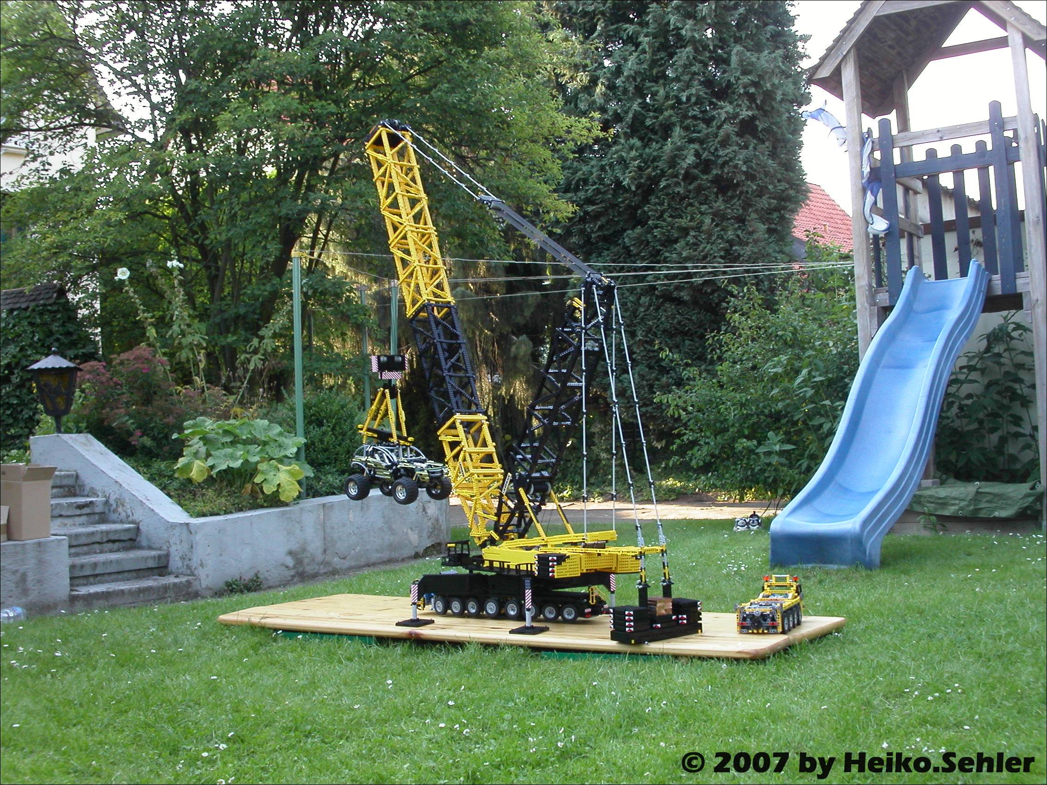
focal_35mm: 38
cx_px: 524
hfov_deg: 49.0
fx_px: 1149
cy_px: 392
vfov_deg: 37.7
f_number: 4
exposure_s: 1/60
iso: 100
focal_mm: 7.8
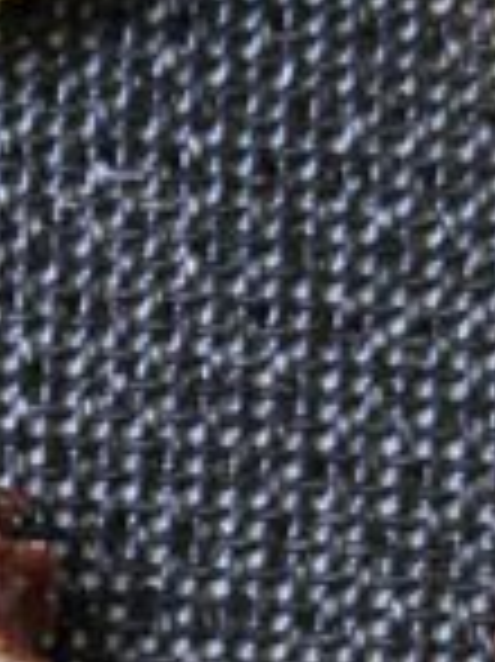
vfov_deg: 20.7
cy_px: 892
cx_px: -241
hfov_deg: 15.9
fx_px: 1623
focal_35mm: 85
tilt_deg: -86.1
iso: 640
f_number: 1.8
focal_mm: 4.25
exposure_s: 1/36
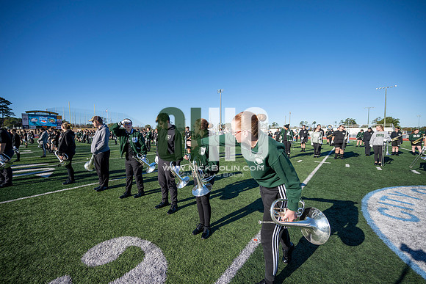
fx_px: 166
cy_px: 142
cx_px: 213
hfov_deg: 104.2
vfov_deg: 81.2
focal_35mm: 14
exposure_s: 1/2000
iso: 160
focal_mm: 14
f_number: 4
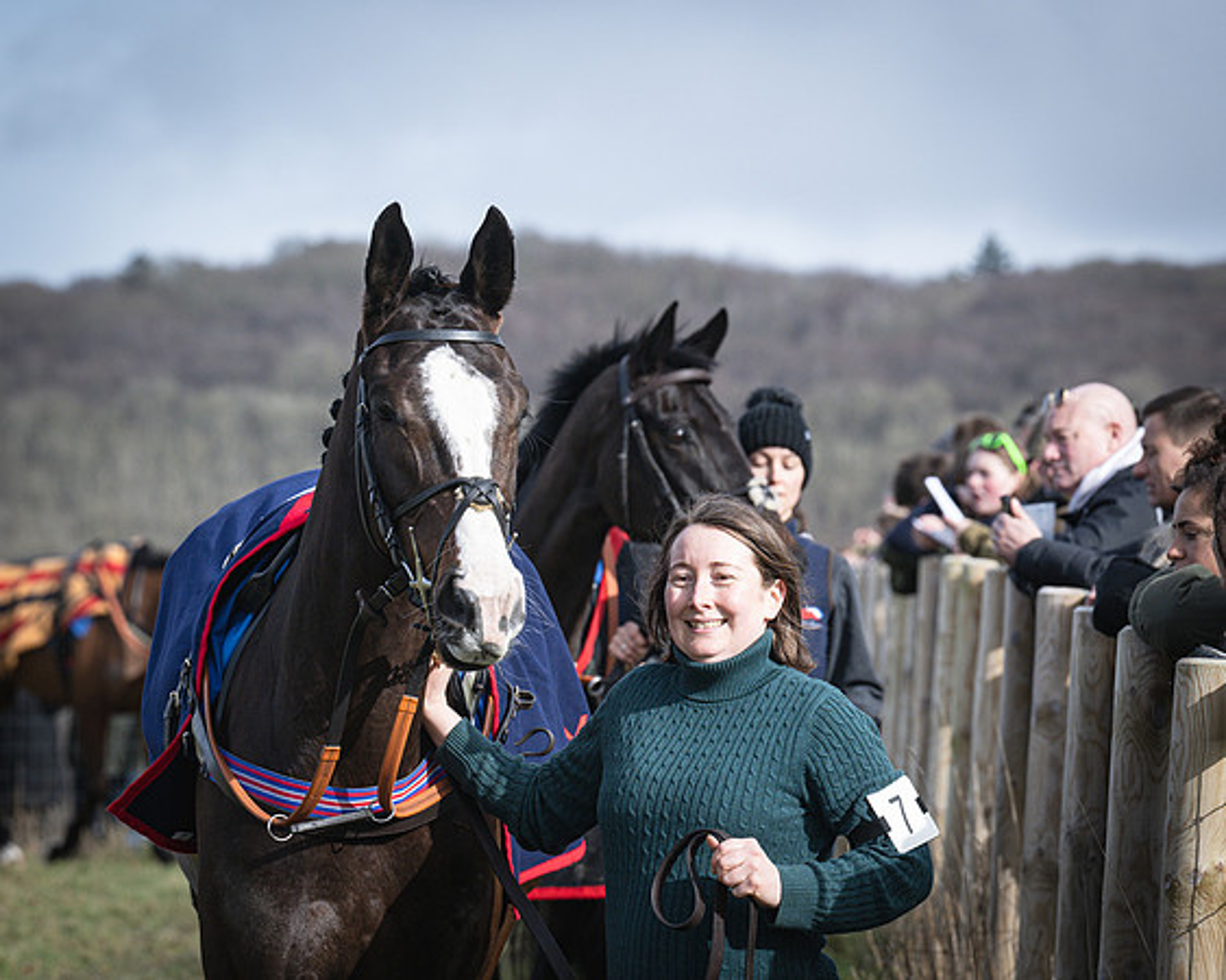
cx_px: 616
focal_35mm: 244
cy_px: 490
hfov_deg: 7.9
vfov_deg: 6.3
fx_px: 8868
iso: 400
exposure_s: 1/1250
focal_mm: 145
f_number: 5.6
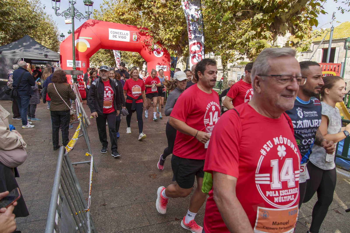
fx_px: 233
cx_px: 175
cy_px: 116
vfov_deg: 53.1
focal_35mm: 24
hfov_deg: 73.8
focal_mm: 16
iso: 125
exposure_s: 1/640
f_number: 4
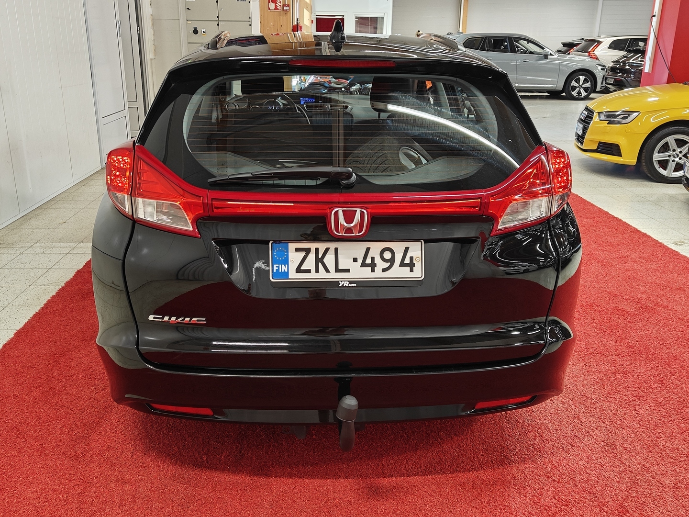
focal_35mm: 32
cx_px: 344
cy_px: 258
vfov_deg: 44.2
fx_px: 637
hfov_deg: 56.8
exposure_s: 1/50
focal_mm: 5.59
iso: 80
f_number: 1.8
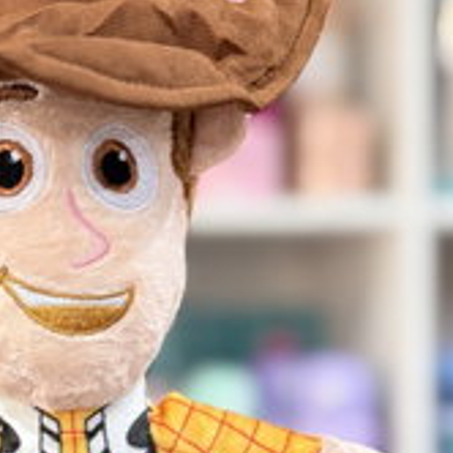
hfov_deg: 24.7
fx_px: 1007
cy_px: 413
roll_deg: +0.5
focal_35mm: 68
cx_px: 60
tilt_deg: -0.2
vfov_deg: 24.6
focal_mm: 6.76
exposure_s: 1/50
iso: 250
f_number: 1.78
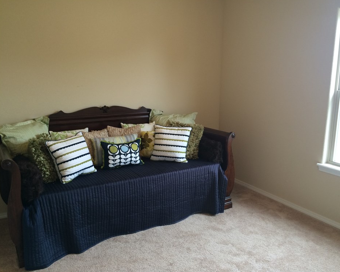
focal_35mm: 31
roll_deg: -0.9
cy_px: 137
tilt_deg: -11.7
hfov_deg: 57.1
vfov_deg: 47.1
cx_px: 184
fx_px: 312
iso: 64
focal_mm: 4.15
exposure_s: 1/30
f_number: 2.2
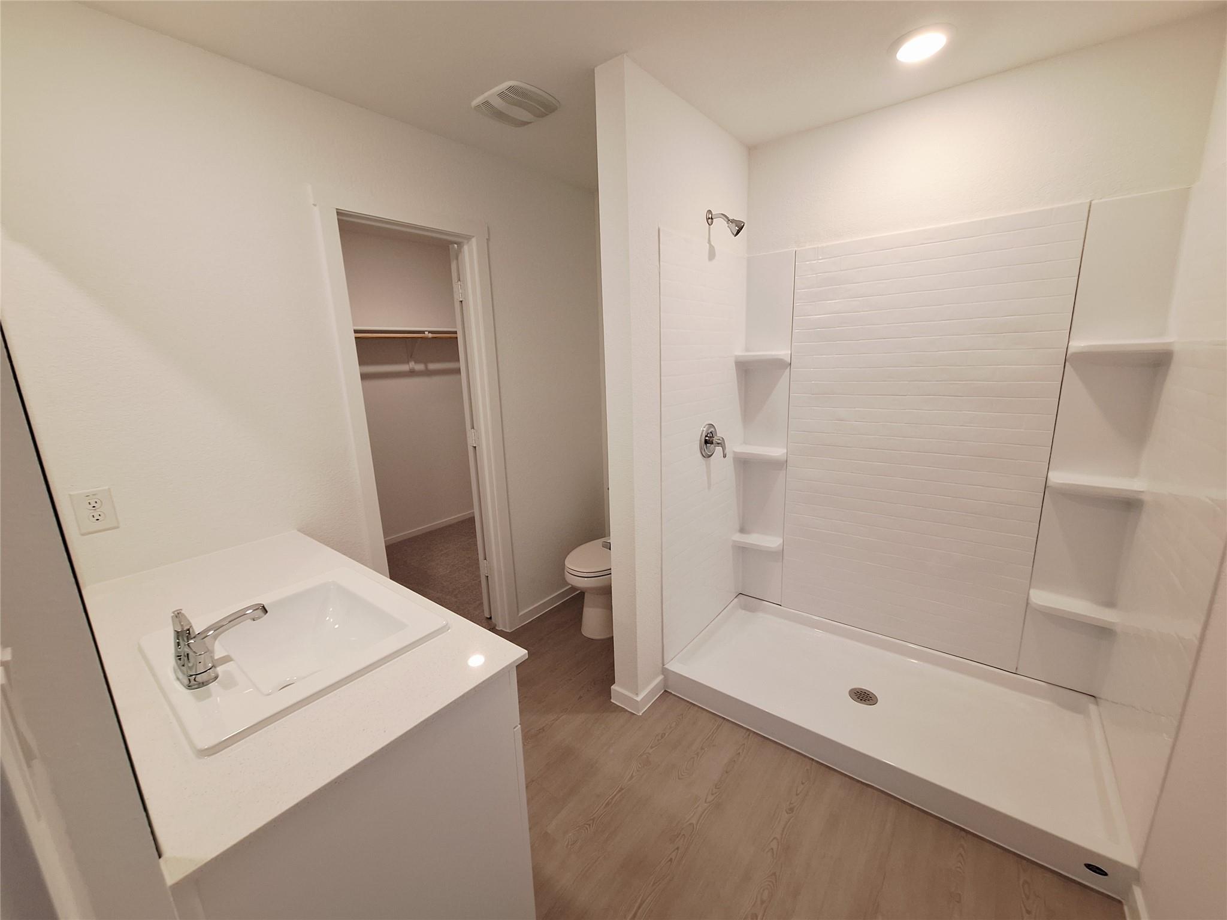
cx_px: 614
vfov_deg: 89.9
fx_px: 461
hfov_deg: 106.2
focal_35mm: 13
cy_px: 460
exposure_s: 1/40
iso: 80
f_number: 2.2
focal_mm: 1.74
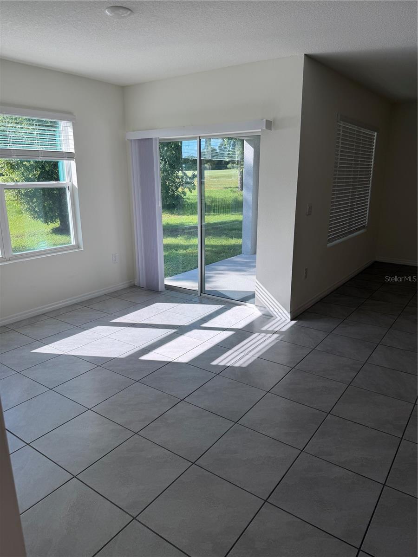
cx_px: 209
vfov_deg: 71.6
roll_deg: +0.8
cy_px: 278
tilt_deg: -16.2
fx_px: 386
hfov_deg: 56.8
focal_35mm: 24
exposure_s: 1/637
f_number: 1.78
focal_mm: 6.76
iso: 80
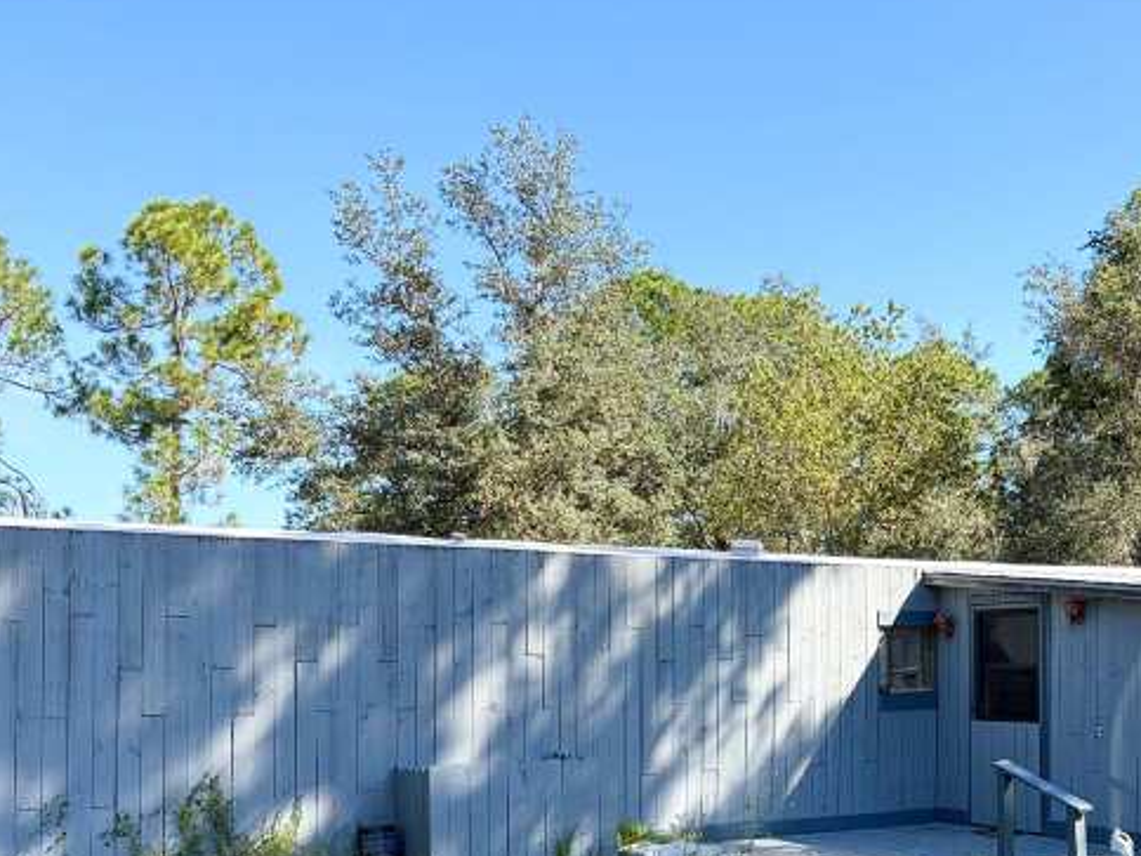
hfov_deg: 43.1
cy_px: 672
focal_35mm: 43
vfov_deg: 32.8
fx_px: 1417
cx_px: 783
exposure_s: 1/1135
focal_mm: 5.96
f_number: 1.6
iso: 50
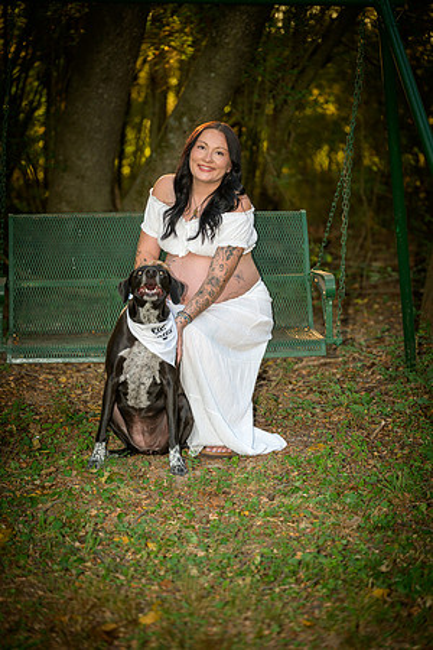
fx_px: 1894
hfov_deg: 13.0
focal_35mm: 105
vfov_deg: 19.5
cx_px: 216
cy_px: 325
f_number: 3.3
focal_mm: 105
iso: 200
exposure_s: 1/60
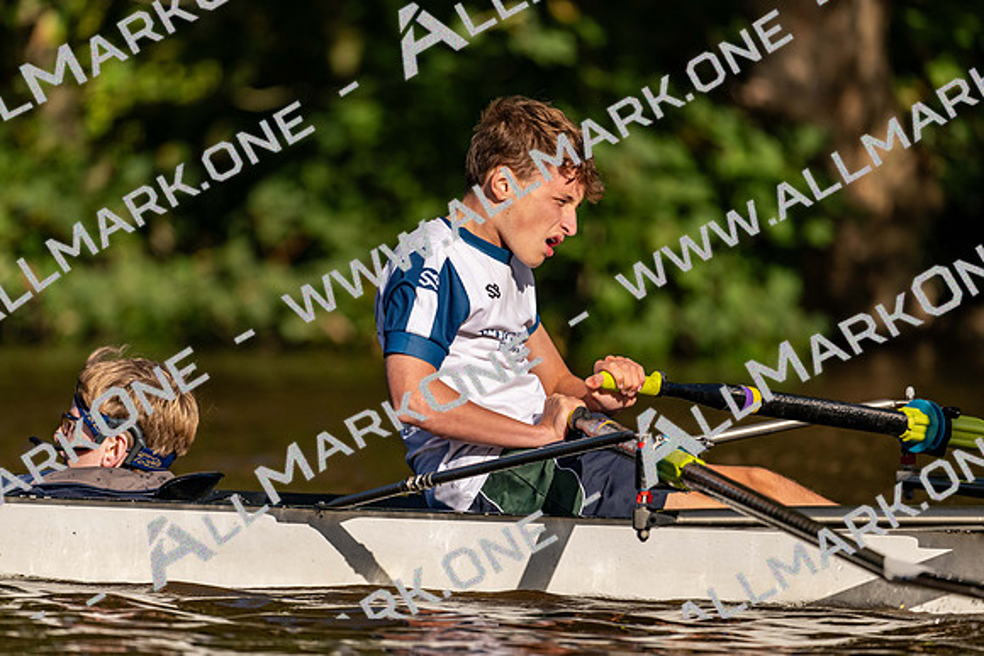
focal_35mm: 400
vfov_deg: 3.4
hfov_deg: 5.2
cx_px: 492
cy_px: 328
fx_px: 10935
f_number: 4.5
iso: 500
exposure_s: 1/6400
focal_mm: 400
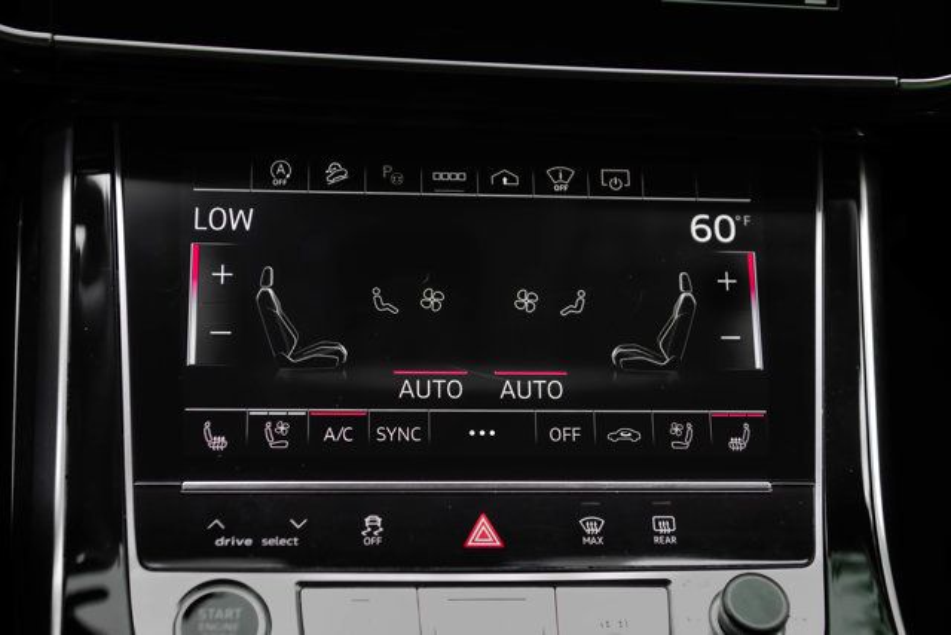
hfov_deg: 38.2
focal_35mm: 52
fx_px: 1374
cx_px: 476
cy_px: 318
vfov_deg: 26.0
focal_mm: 52
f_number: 4
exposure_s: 1/200
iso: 640
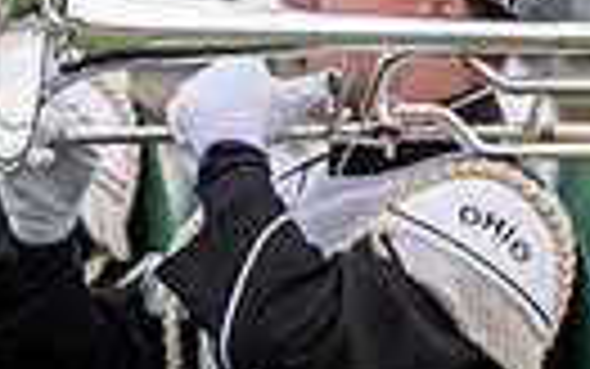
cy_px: 184
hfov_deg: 3.0
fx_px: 11132
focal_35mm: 692
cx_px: -622
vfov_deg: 1.9
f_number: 2.8
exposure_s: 1/500
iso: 250
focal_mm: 103
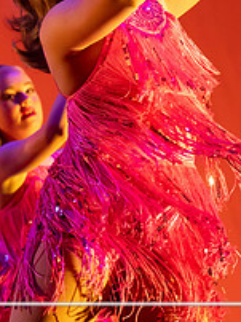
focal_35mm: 344
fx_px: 3200
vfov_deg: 5.8
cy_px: 78
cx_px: 47
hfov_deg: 4.3
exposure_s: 1/500
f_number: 5.6
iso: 4000
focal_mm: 107
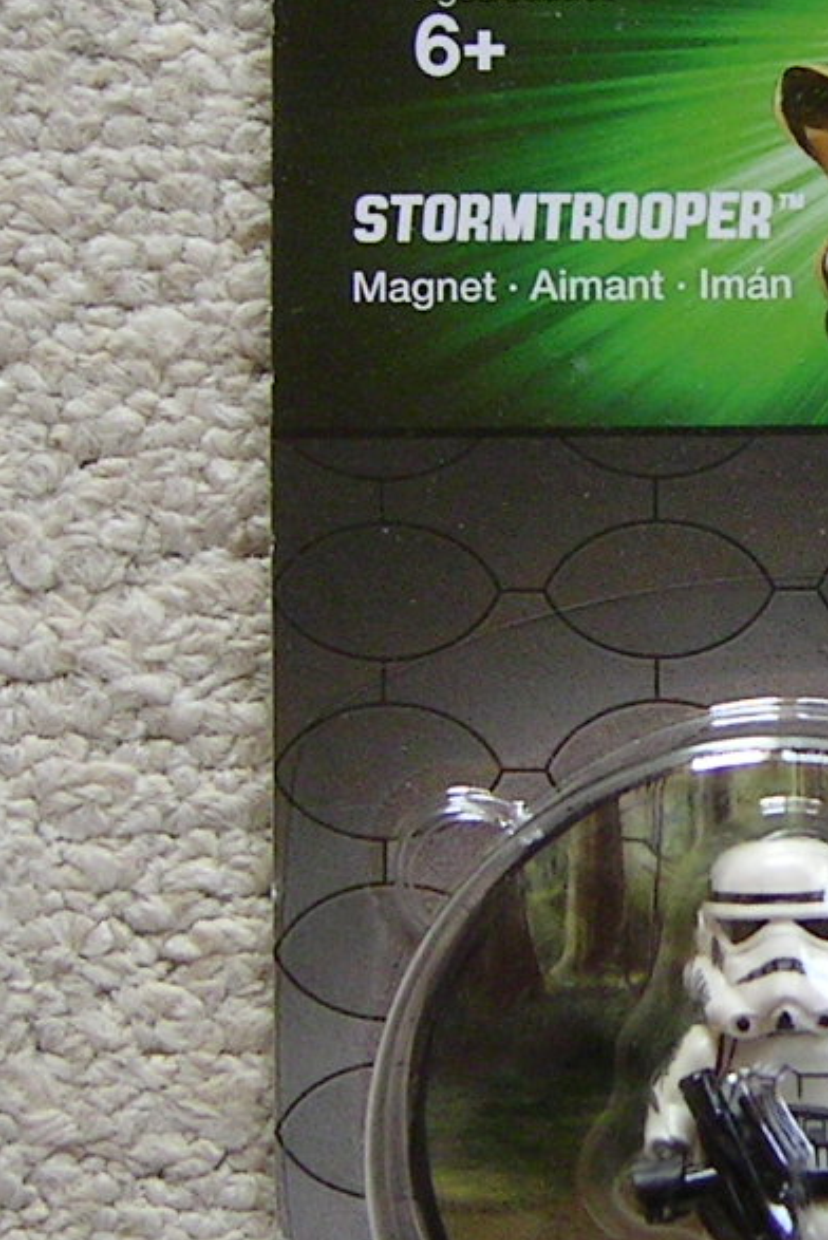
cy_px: 602
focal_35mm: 102
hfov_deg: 13.2
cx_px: 874
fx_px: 3515
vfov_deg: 20.0
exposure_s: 1/32.9
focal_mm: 5.6
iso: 100
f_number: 2.8
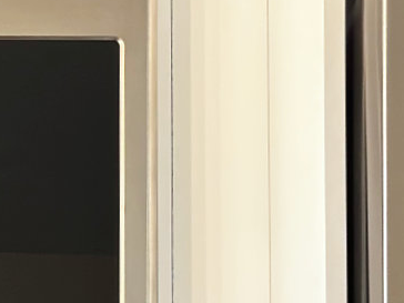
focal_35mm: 183
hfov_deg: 10.5
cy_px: 933
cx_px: -193
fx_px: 2136
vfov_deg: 7.2
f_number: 1.6
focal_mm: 6
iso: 50
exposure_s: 1/60
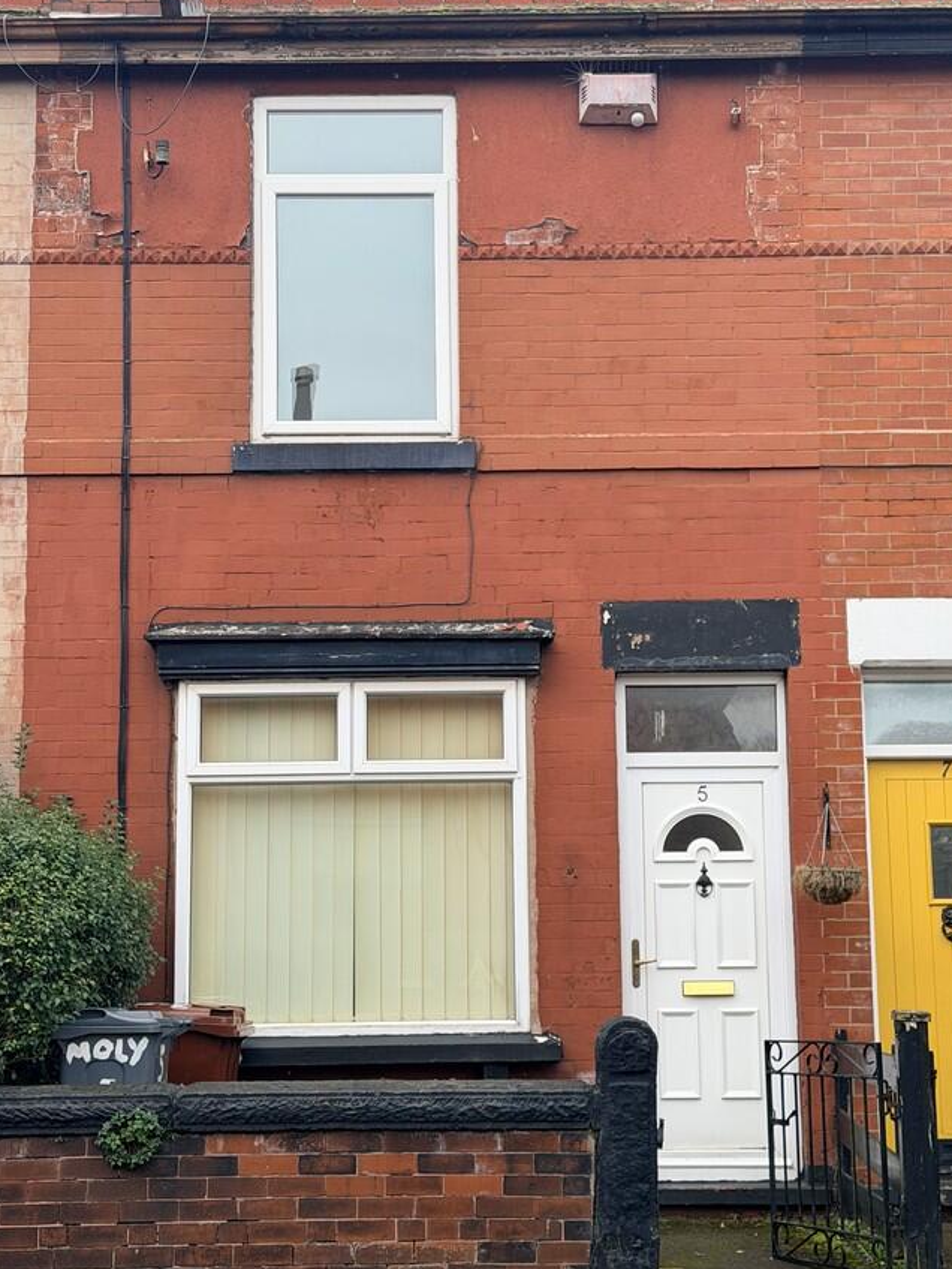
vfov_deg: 33.2
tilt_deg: +8.9
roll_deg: +0.0
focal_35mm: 58
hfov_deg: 25.2
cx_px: 518
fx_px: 2125
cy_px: 626
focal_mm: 6.76
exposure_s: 1/625
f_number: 1.78
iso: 80
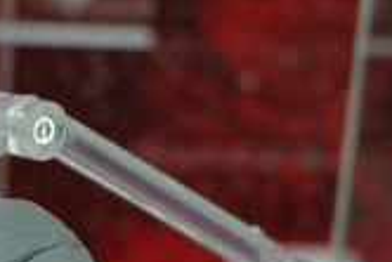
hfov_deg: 8.7
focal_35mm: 226
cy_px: 473
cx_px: -326
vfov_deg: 6.0
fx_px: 2463
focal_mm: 31
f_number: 4.7
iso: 800
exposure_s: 1/125
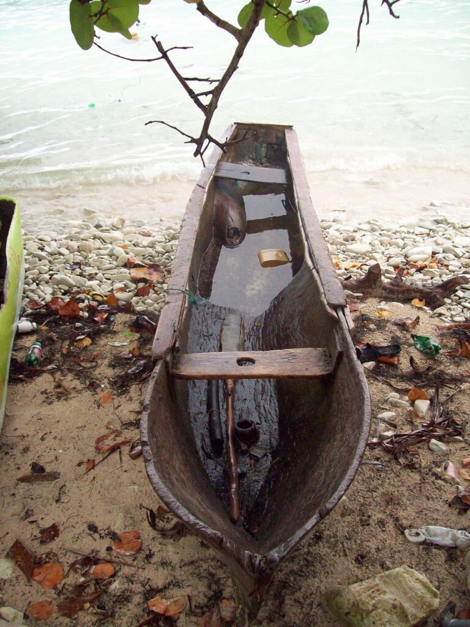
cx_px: 235
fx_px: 652
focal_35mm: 36
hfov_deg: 39.7
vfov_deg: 51.4
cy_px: 314
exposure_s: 1/95.6
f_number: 2.7
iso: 200
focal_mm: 6
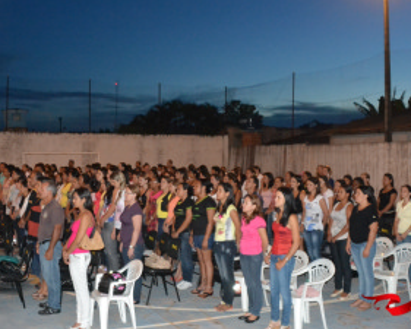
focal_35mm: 50
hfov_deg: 37.3
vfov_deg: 30.2
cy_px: 148
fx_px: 608
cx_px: 197
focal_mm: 20
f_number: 3.5
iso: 3200
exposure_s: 1/60
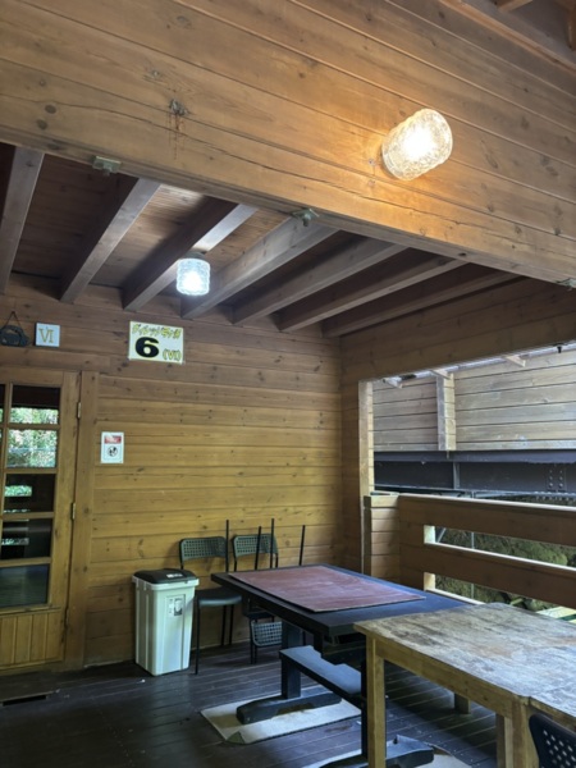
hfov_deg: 53.1
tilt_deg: +8.6
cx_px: 288
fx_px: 577
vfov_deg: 67.3
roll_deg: -0.9
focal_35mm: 26
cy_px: 384
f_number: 1.6
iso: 500
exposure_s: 1/33
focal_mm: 5.96
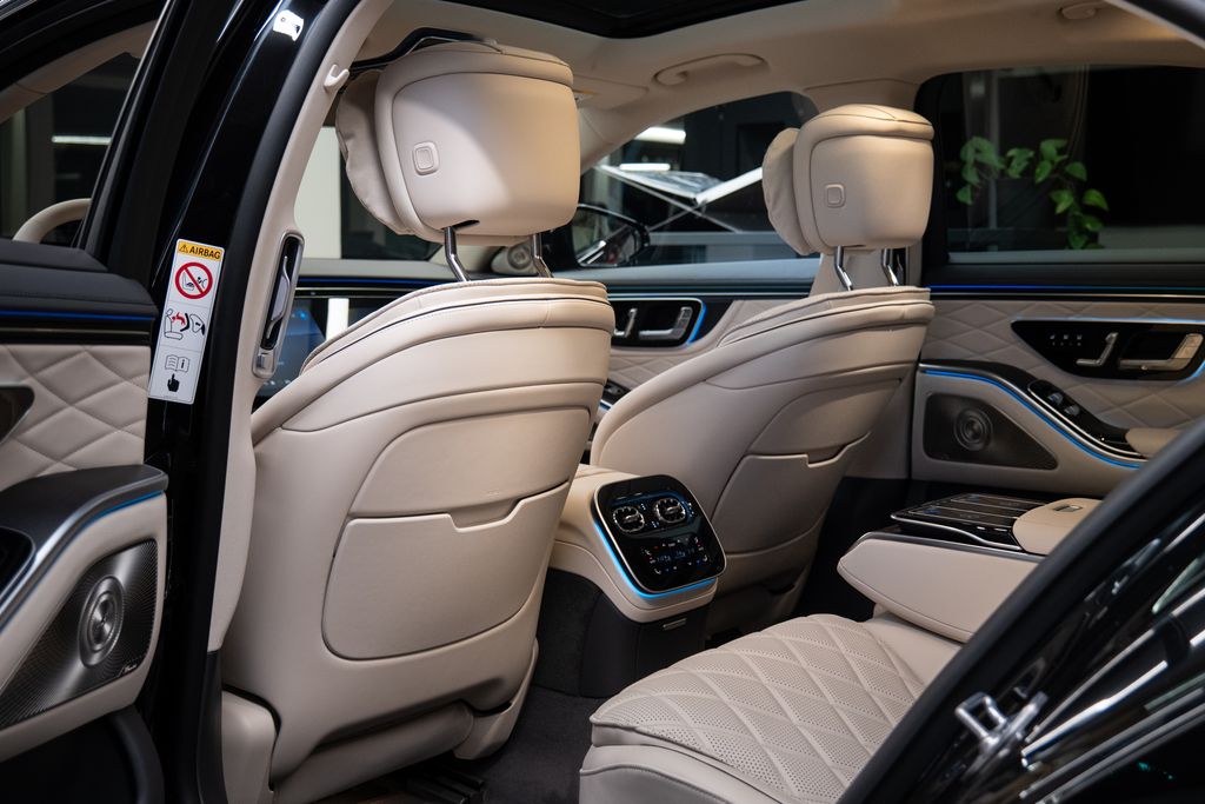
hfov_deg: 43.5
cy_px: 369
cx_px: 631
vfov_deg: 29.8
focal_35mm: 45
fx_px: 1508
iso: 1600
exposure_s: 1/50
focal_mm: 38
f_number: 4.7
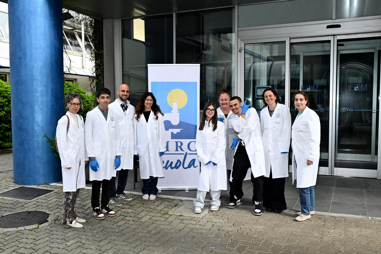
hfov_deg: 57.2
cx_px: 190
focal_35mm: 33
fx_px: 349
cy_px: 127
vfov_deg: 40.0
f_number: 10
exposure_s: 1/500
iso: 1000
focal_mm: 33
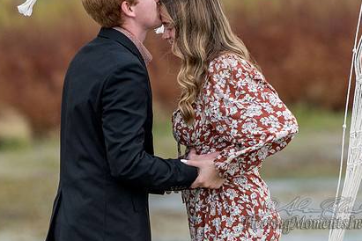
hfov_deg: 7.3
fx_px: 2835
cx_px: 175
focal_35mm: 282
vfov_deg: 4.9
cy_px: 76
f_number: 3.5
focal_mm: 200
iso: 400
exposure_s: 1/400
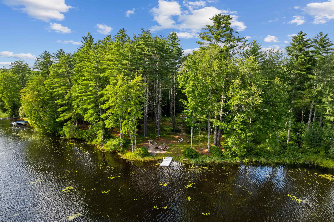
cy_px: 111
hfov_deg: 78.6
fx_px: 204
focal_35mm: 22
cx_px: 167
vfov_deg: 57.2
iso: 110
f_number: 2.8
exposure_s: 1/250
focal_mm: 8.38
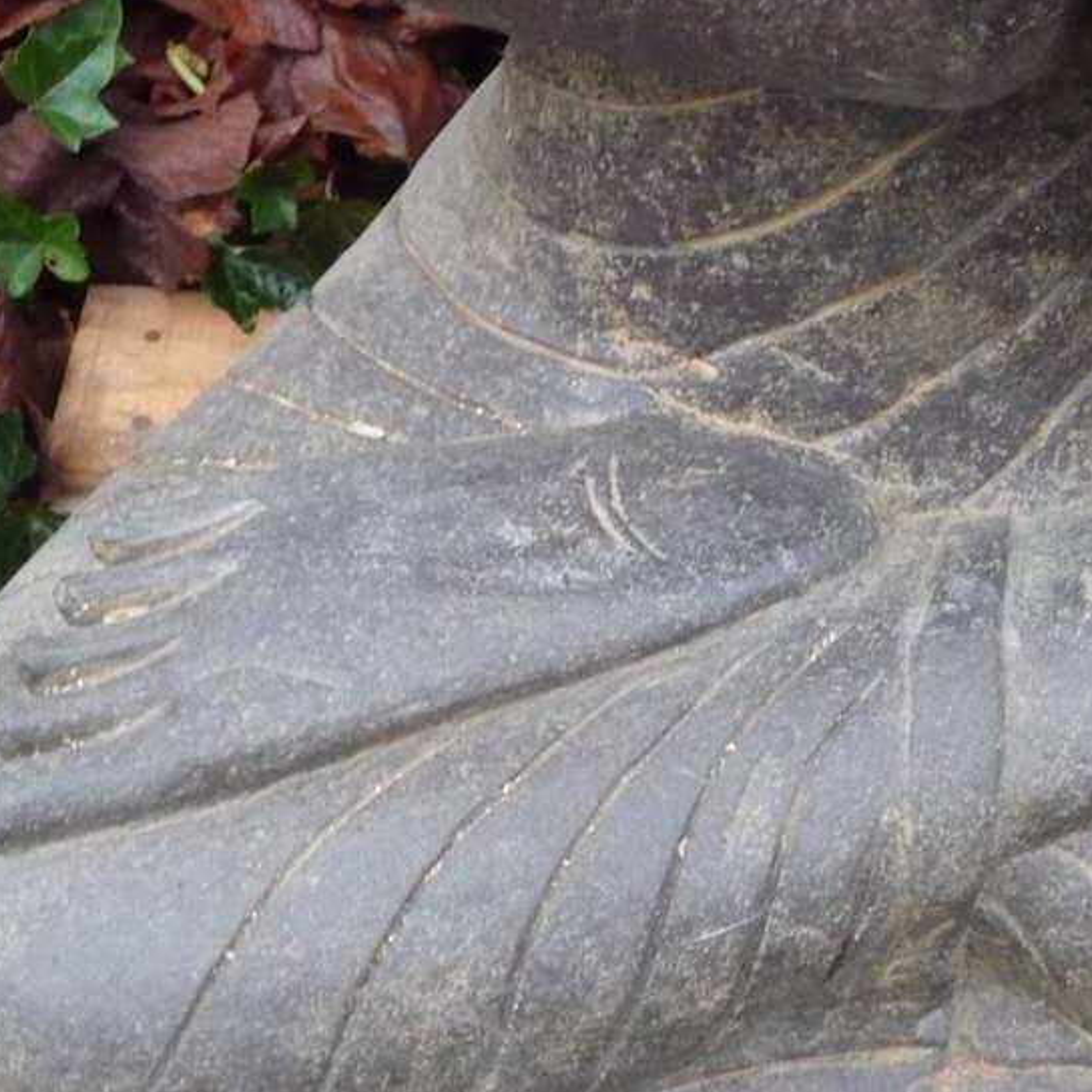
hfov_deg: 25.8
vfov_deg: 26.4
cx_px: 927
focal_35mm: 65
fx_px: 2320
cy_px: 705
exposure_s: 1/50
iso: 800
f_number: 3.9
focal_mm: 6.7
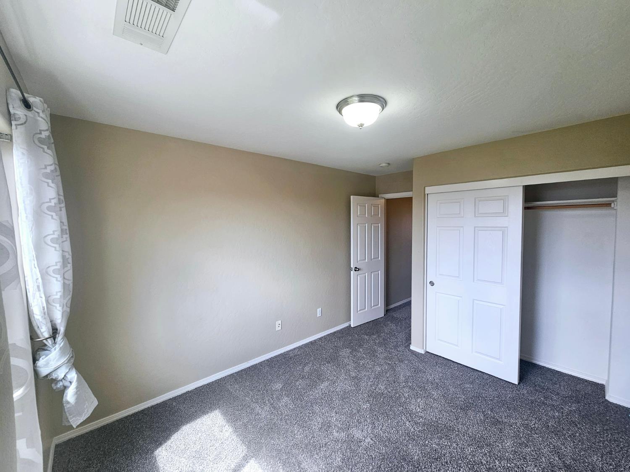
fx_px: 237
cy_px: 236
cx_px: 315
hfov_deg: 106.2
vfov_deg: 89.9
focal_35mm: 13
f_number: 2.2
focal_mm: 2.2
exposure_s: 1/120
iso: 80
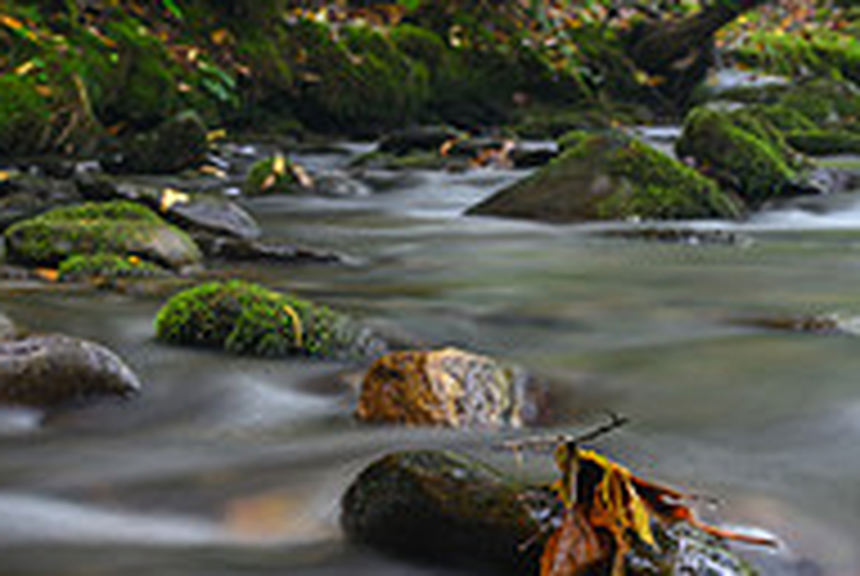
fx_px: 2393
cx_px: 90
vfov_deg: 13.6
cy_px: 560
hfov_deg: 20.0
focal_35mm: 100
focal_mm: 33
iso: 64
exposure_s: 8
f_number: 11
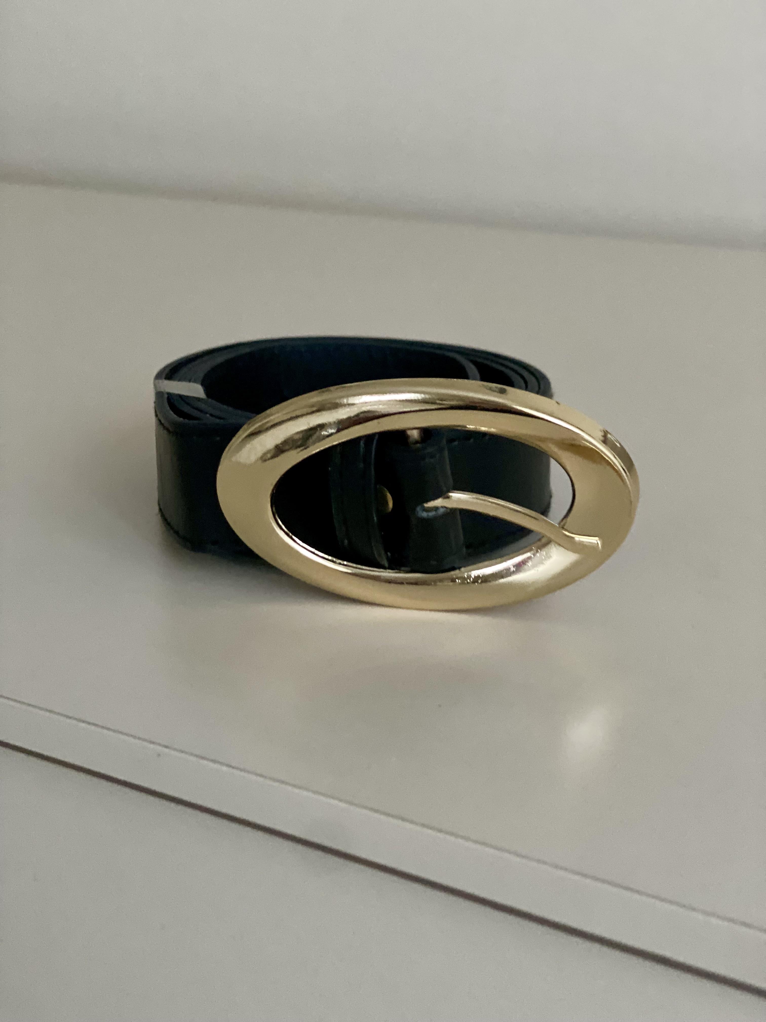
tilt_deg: -17.3
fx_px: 1534
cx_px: 383
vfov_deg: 36.8
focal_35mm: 52
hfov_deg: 28.0
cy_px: 511
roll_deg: +0.6
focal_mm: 6
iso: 400
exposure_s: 1/17
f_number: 2
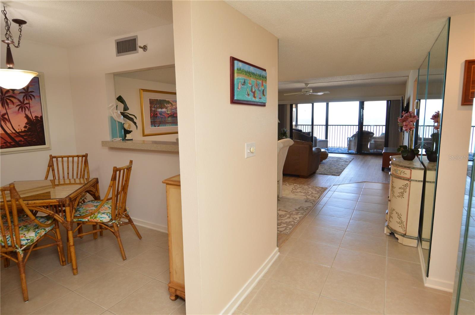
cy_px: 158
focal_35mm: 18
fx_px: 237
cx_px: 238
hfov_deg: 90.1
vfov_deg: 67.3
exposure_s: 1/80
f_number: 4.5
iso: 400
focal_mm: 12
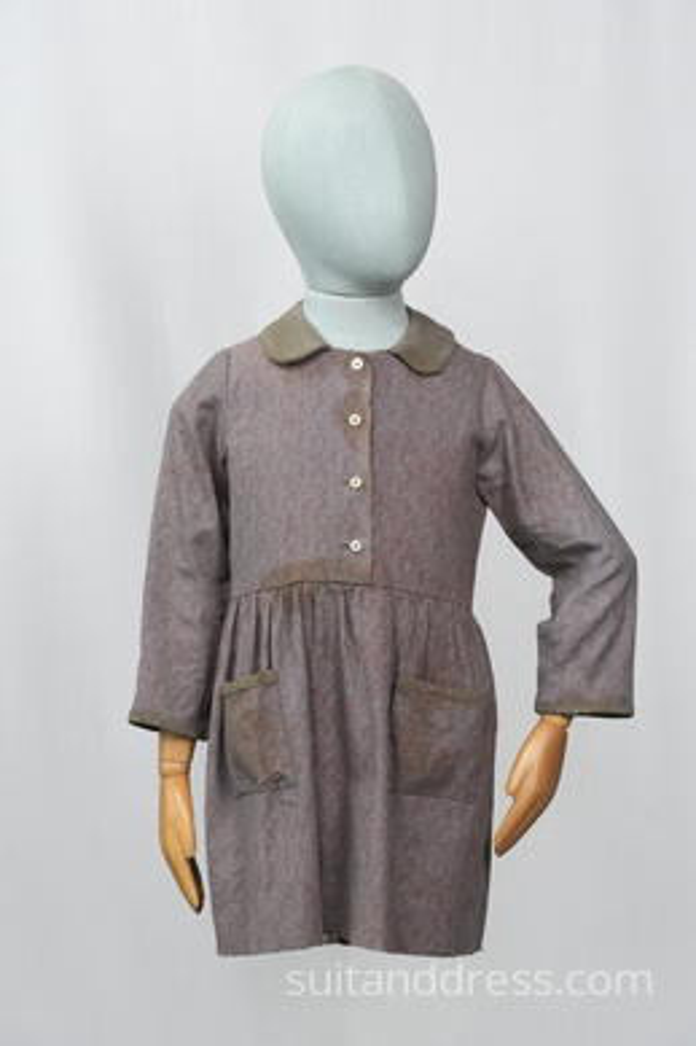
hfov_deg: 14.2
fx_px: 2786
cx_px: 348
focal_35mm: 96
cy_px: 523
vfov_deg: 21.2
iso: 400
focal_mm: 64
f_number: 8
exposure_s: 1/30
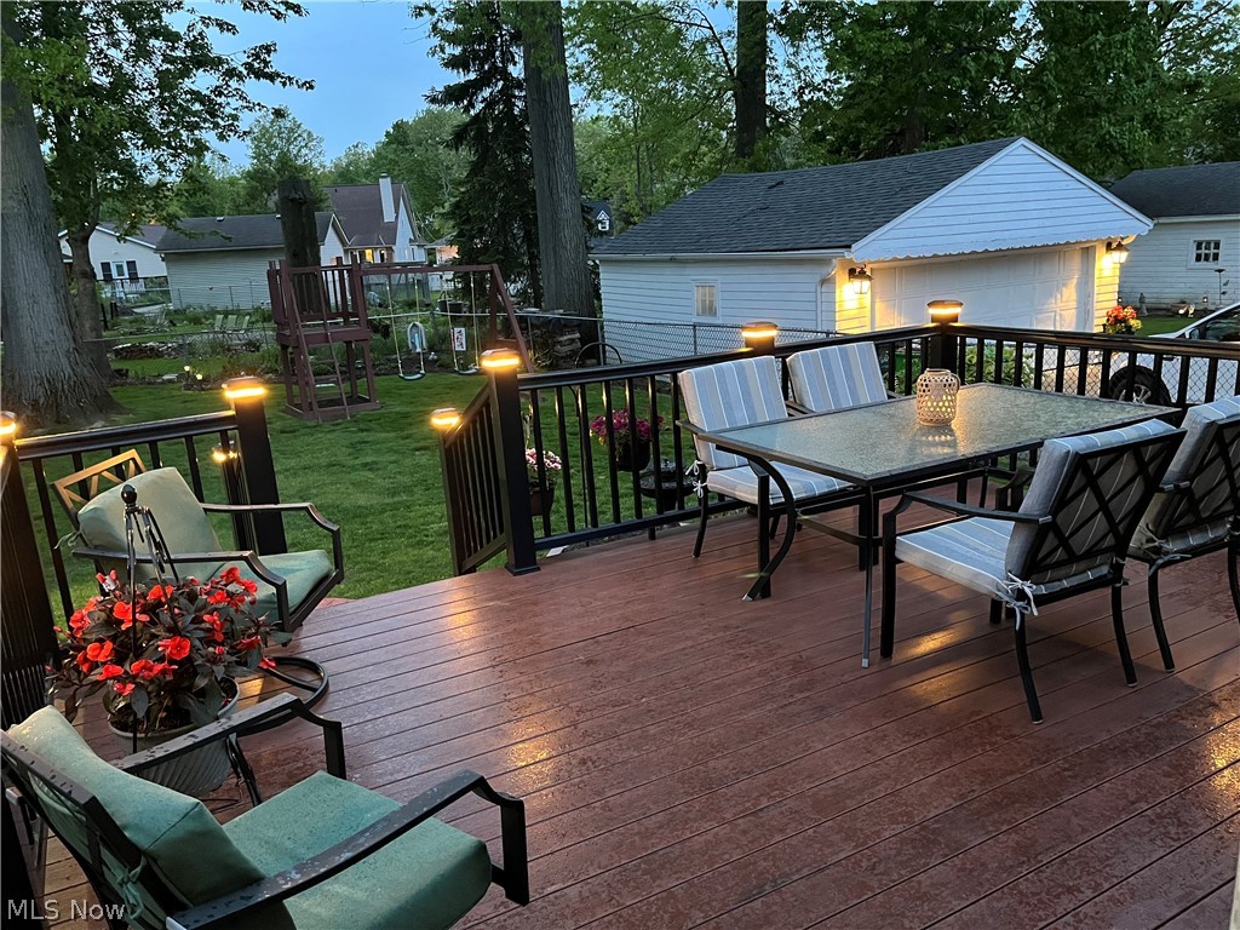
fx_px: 931
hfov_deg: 67.3
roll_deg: +3.4
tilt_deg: -14.0
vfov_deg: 53.1
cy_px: 465
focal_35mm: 26
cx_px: 620
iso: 640
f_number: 1.6
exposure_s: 1/30
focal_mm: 5.1
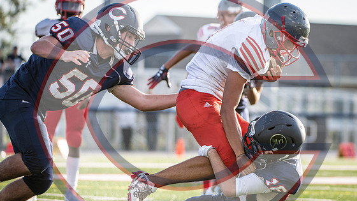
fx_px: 2830
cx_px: 254
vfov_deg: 4.1
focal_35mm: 299
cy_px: 89
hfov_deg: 7.2
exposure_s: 1/1000
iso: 320
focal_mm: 200
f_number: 4
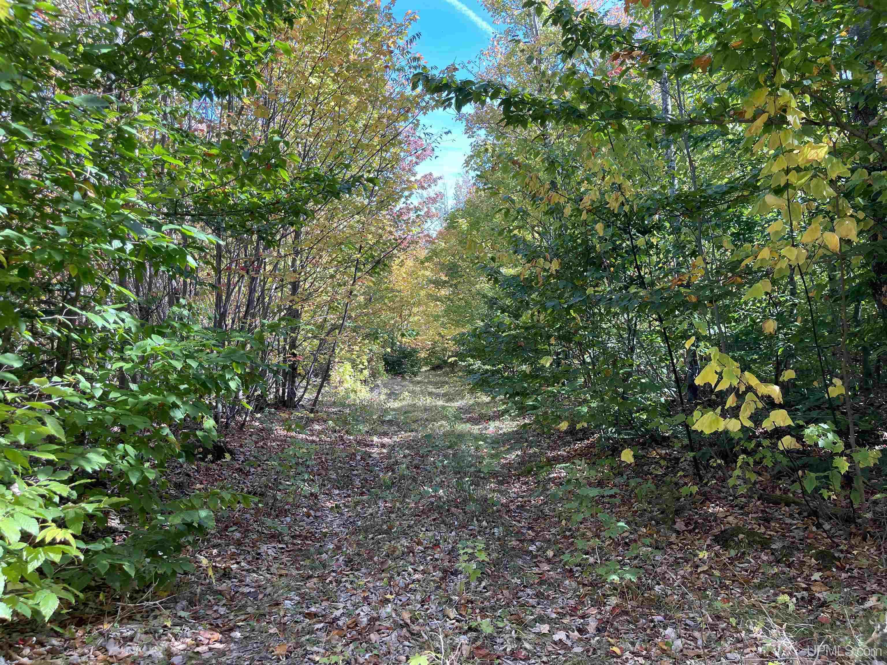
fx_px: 641
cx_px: 444
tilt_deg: +7.9
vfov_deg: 54.9
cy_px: 332
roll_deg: -2.1
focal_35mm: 25
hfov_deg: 69.4
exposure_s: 1/205
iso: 32
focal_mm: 5.1
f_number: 1.6
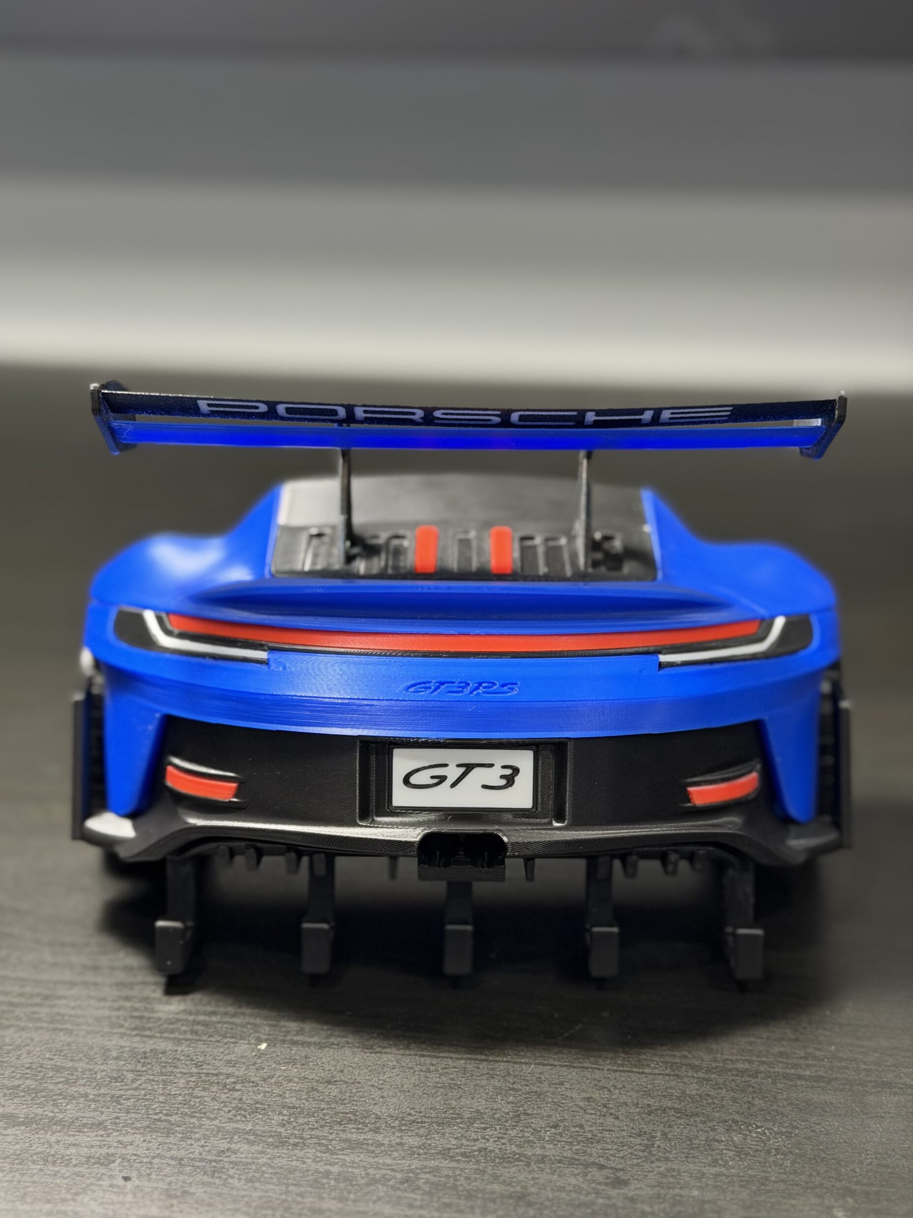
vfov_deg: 39.7
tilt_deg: -23.1
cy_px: 609
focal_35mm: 48
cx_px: 456
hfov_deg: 30.3
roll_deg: -0.6
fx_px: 1688
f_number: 1.78
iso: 250
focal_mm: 6.76
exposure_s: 1/40
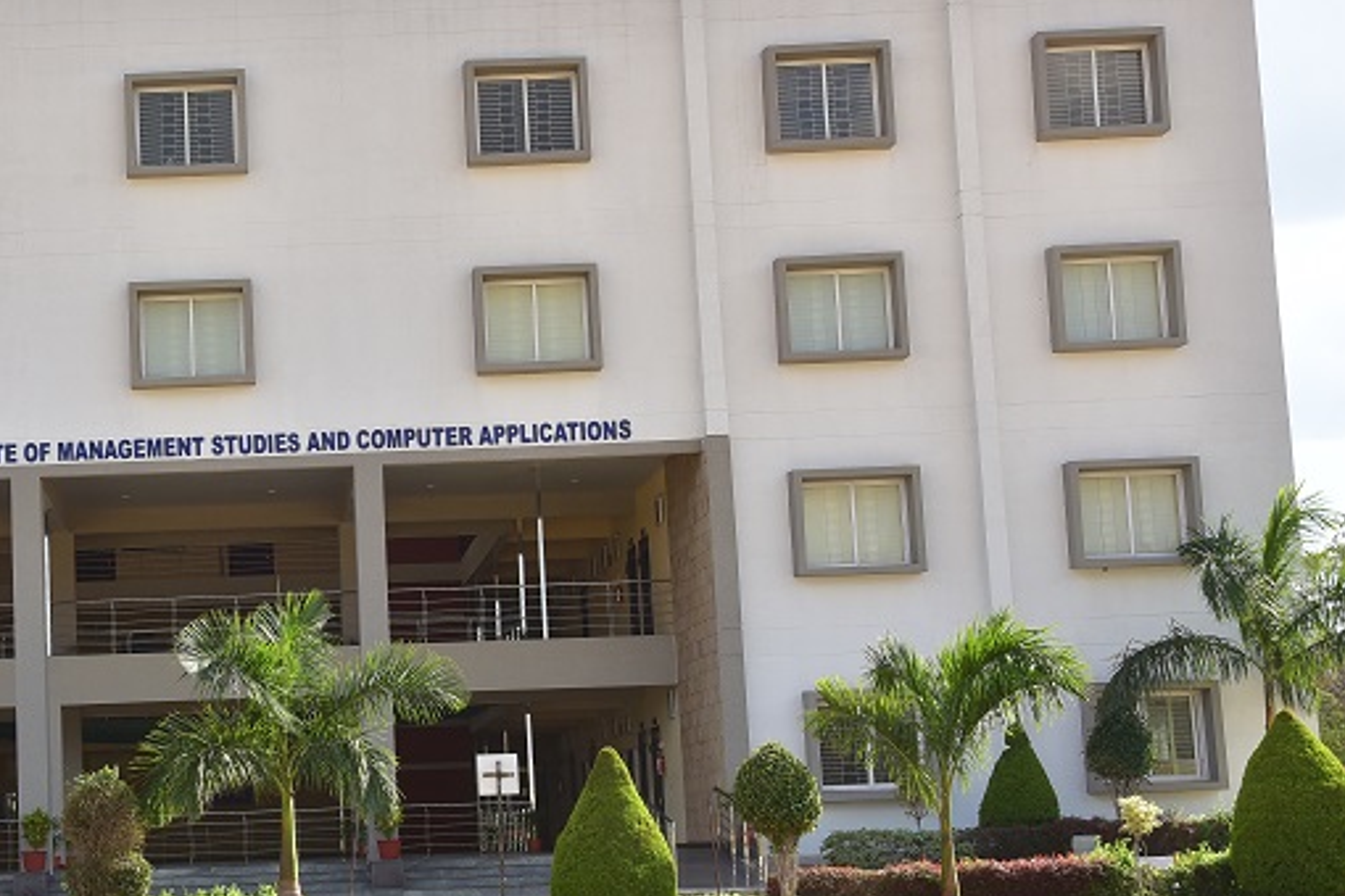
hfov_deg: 29.2
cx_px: 208
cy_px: 517
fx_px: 2503
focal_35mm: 67
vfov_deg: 20.3
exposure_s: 1/400
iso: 500
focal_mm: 38
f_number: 10
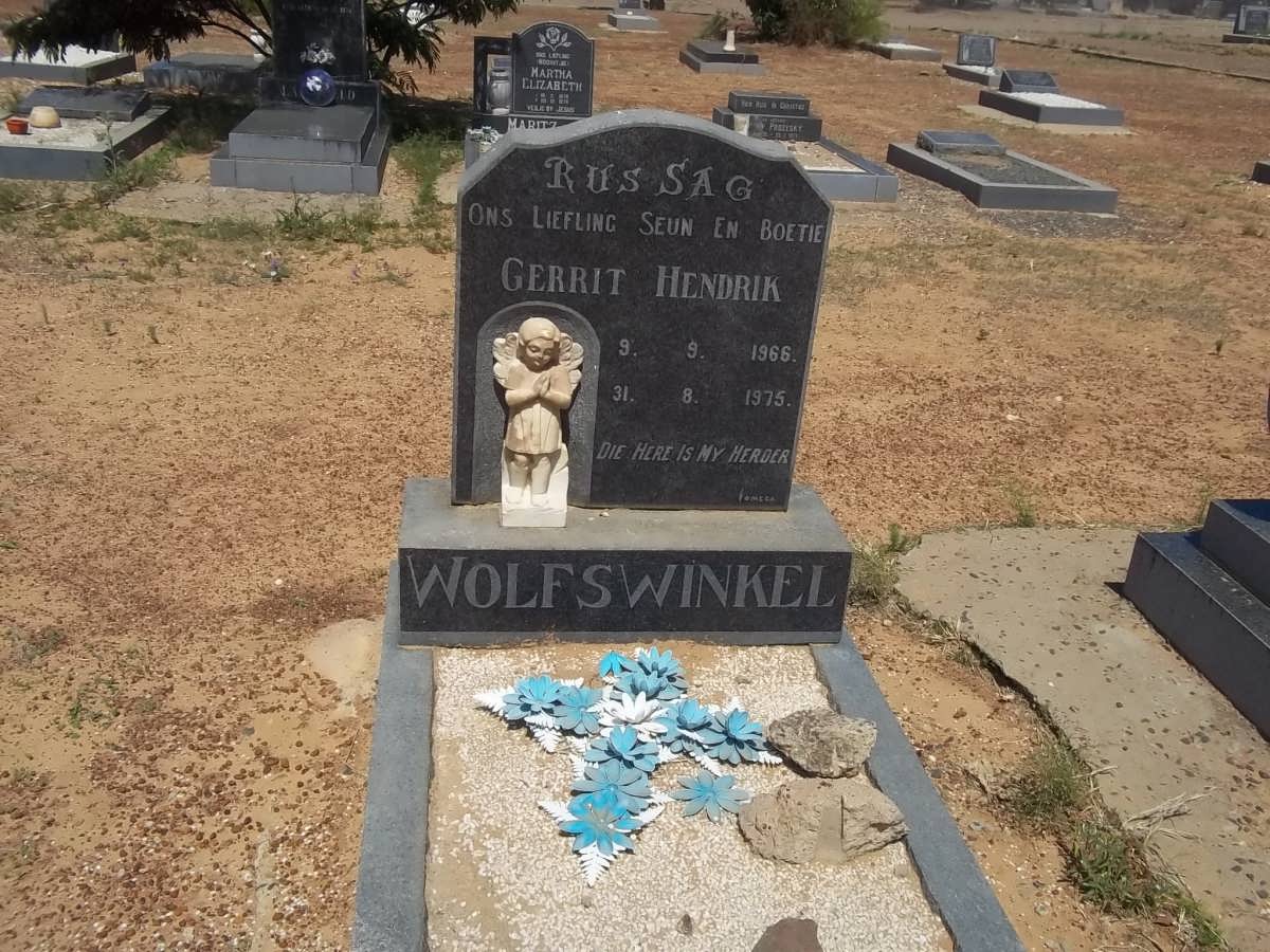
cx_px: 635
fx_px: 1174
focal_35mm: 32
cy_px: 476
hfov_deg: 56.8
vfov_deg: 44.2
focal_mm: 5.7
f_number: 5.5
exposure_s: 1/800
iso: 80
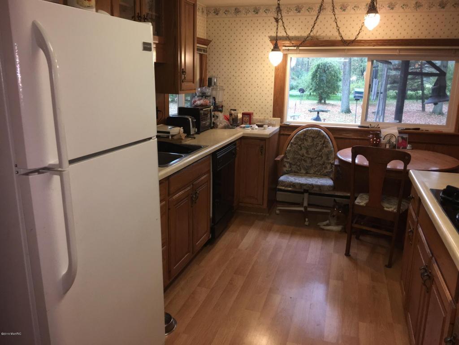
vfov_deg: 48.2
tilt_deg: -14.3
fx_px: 385
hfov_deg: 61.7
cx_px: 230
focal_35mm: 29
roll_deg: -1.2
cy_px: 172
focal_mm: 4.15
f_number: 2.2
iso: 80
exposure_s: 1/30
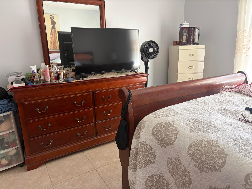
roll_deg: +2.8
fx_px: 189
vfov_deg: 53.1
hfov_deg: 67.3
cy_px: 94
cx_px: 126
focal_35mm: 26
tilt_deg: -14.0
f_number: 1.6
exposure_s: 1/60
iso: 200
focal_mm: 5.96
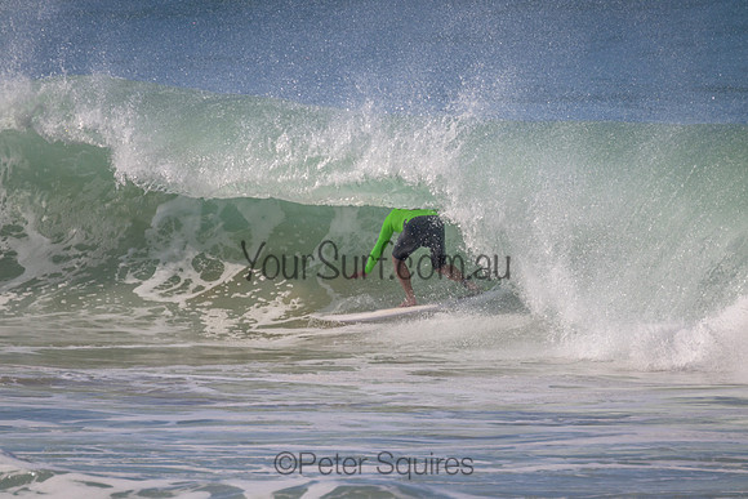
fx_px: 16625
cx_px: 374
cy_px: 250
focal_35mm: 800
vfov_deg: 1.7
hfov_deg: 2.6
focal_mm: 800
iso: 720
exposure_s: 1/2000
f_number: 11
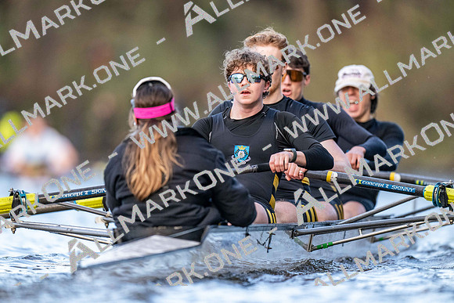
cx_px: 227
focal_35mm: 600
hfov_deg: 3.4
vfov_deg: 2.3
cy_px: 152
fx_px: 7568
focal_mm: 600
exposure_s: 1/2500
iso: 3600
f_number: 4
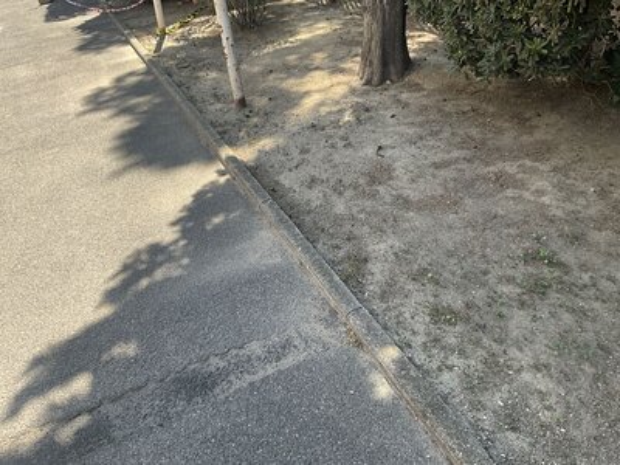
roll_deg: +7.0
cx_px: 310
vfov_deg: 48.2
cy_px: 232
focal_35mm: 29
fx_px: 519
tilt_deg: -32.7
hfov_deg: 61.7
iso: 25
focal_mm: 3
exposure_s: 1/256
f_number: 1.8
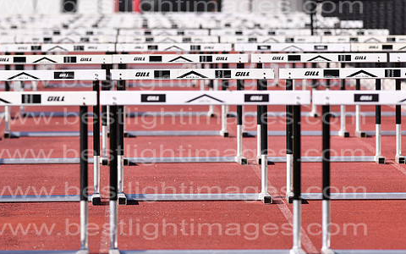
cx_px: 175
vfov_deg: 2.4
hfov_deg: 3.8
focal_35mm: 554
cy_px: 137
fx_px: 6130
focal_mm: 300
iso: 400
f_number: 5.6
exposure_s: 1/2500
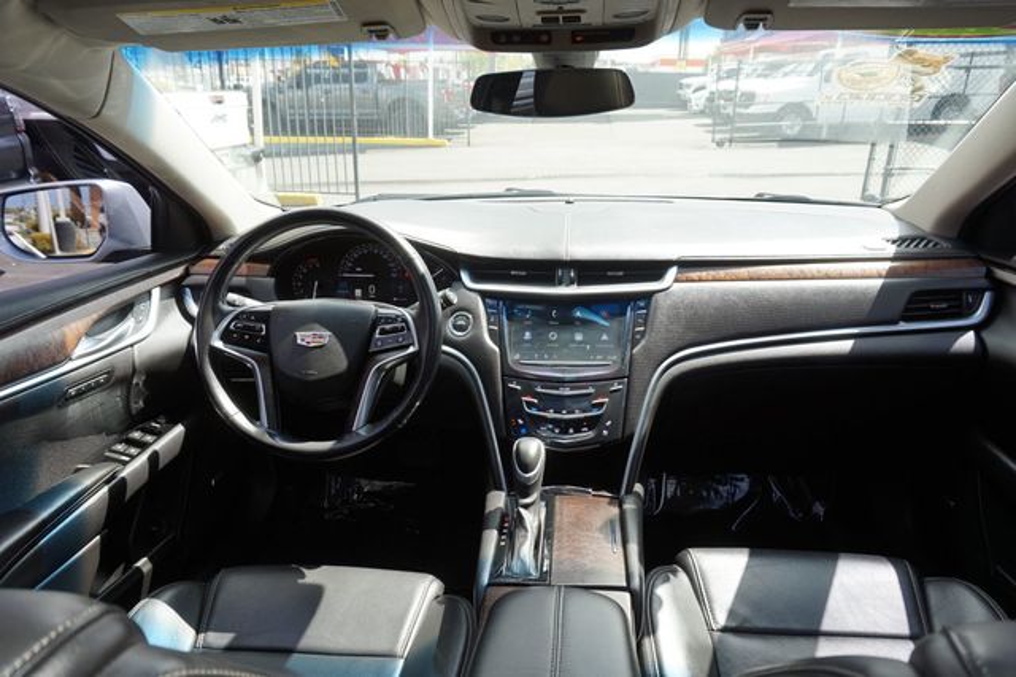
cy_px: 338
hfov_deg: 73.8
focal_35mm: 24
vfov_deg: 53.1
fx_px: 677
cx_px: 508
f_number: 5.6
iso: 100
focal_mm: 16
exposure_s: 1/80
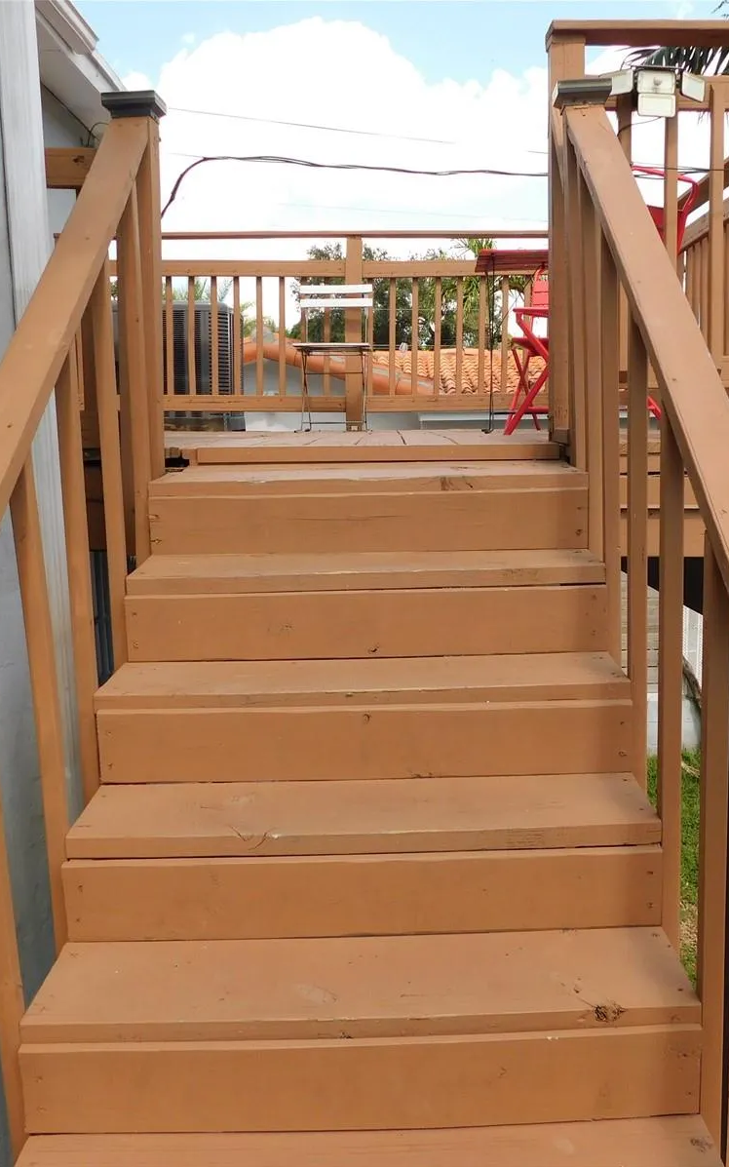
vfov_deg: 56.7
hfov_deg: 37.2
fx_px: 1081
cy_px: 584
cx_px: 419
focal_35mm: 34
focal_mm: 4.1
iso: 125
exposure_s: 1/640
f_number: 3
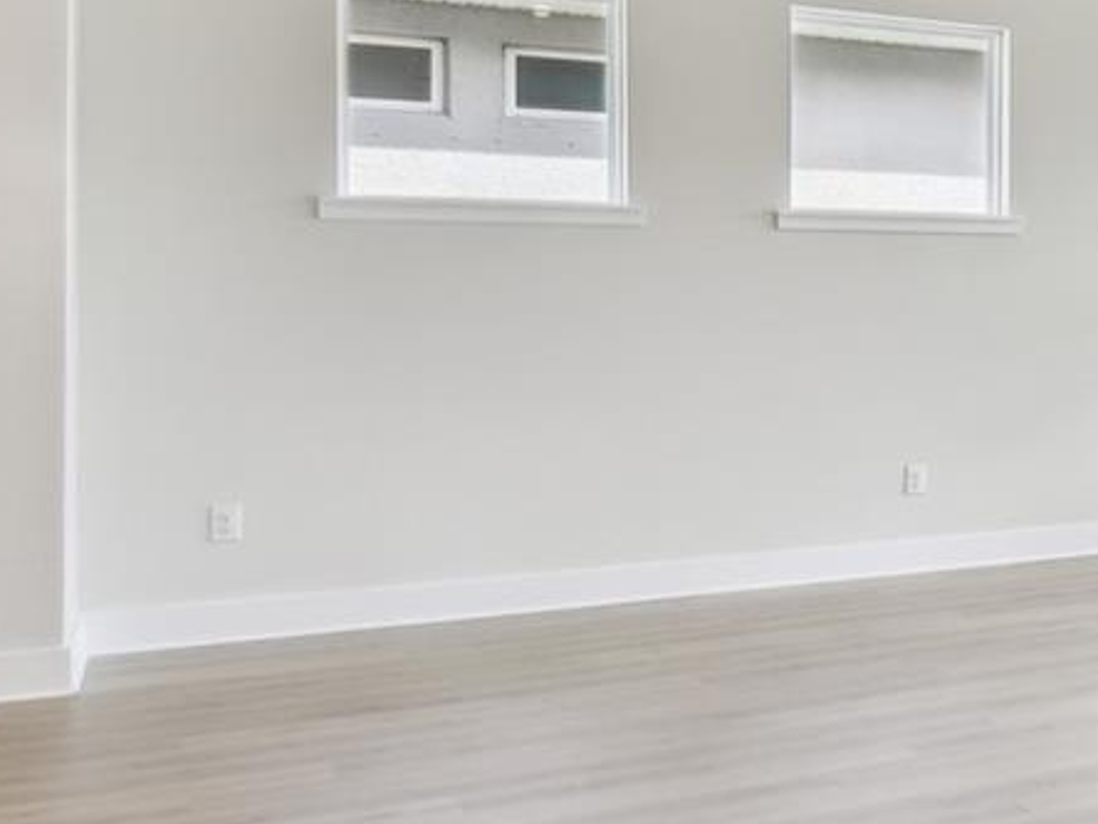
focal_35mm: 52
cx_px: 1709
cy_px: 247
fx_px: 1649
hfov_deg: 25.7
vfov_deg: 27.8
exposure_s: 1/50
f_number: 7.1
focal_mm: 10
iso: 100
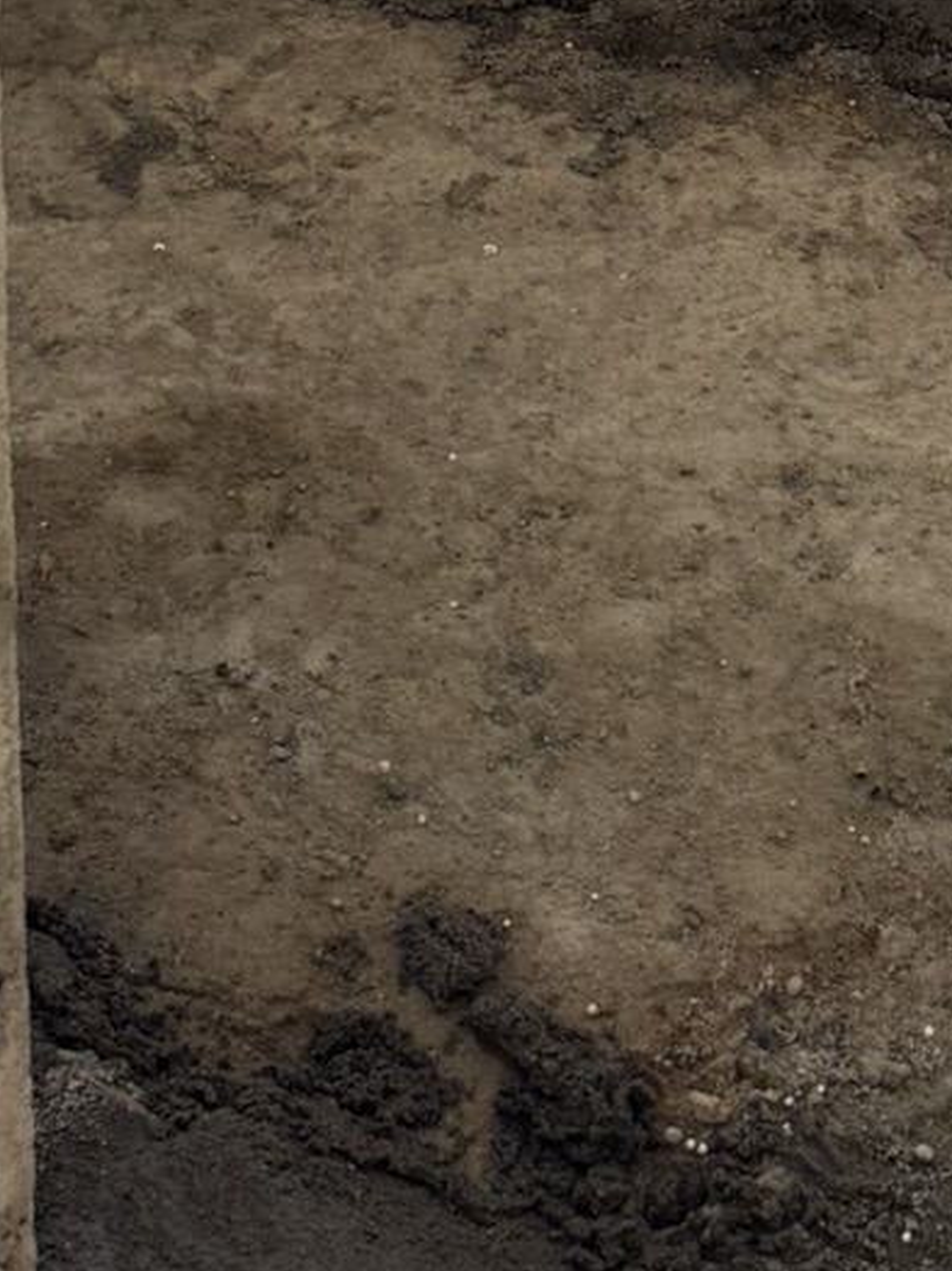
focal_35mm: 94
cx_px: 891
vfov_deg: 17.3
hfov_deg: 15.5
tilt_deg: -17.2
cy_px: -975
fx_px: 3448
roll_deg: -3.2
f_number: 1.78
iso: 125
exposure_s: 1/50
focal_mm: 6.76
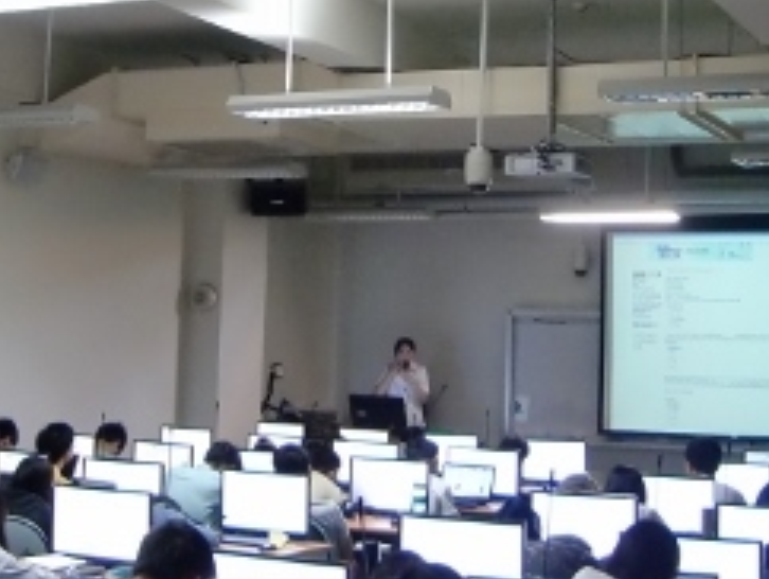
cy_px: 200
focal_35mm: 74
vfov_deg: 19.9
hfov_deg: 26.3
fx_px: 1646
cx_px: 350
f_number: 2.6
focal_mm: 4.9
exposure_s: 1/40
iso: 400
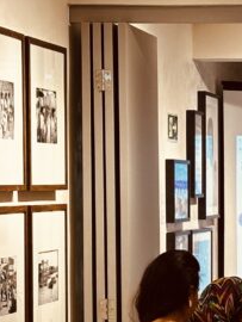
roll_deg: -0.2
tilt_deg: -4.2
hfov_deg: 8.0
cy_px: 322
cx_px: 358
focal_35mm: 182
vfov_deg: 10.8
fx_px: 1694
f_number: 1.78
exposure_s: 1/60
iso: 100
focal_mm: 6.86
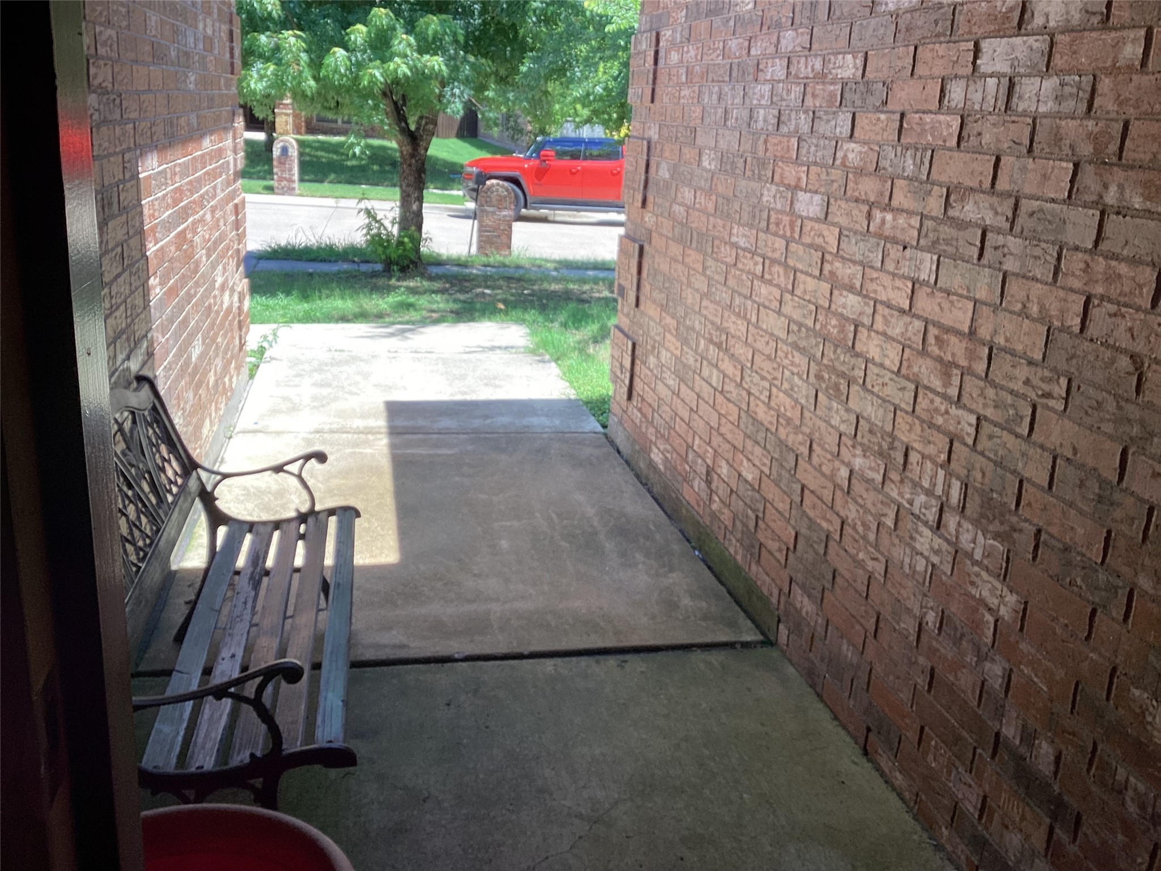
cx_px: 580
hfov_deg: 58.4
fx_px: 1040
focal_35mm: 31
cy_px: 436
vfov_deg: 45.4
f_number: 2.4
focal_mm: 3.3
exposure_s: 1/130
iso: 25
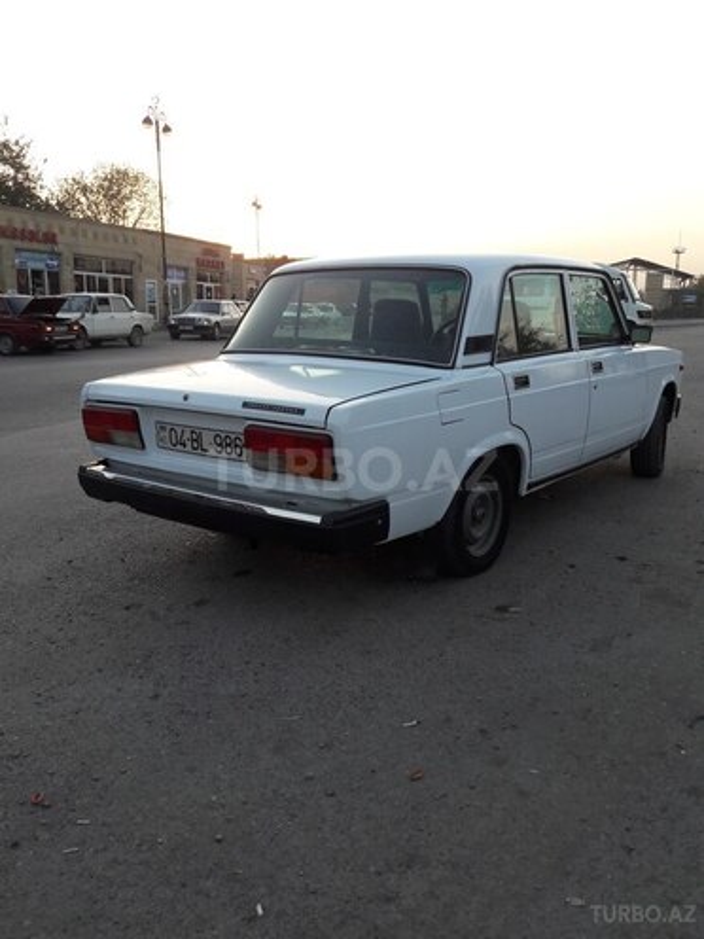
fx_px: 759
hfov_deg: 49.7
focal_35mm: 28
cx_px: 352
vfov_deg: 63.4
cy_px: 470
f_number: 1.9
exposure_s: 1/164
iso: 40
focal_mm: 3.7
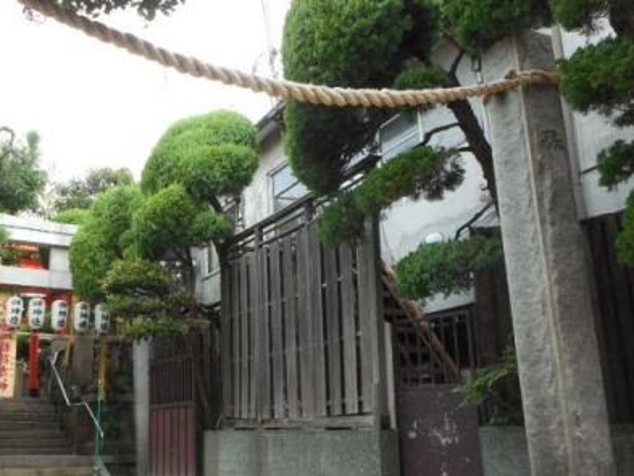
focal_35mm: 36
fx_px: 660
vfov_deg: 39.6
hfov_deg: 50.2
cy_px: 265
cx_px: 200
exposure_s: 1/100
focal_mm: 4.5
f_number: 3.7
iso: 80
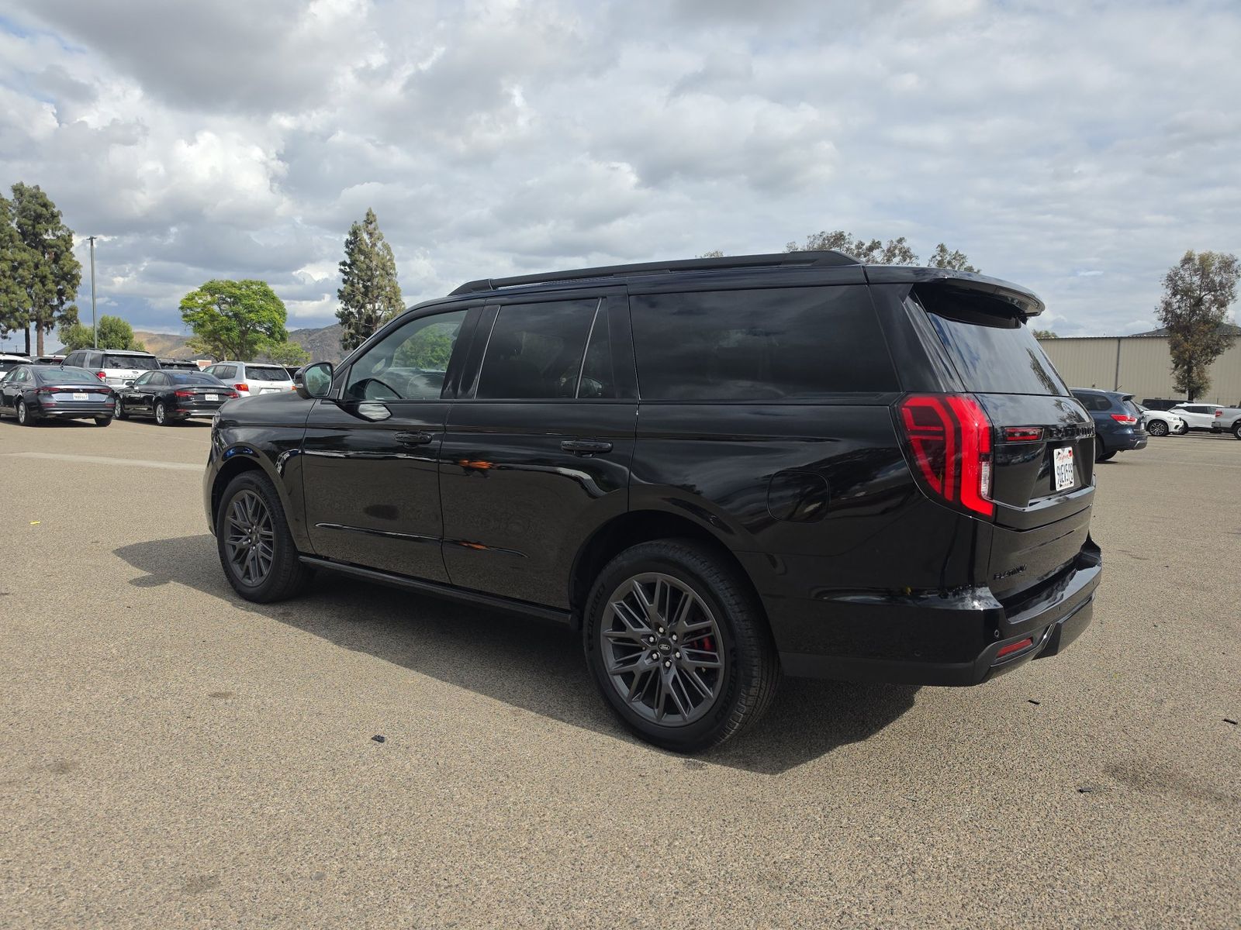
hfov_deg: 73.9
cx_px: 620
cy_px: 465
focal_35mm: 23
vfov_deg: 58.9
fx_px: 825
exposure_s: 1/5294
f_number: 1.4
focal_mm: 6.5
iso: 63
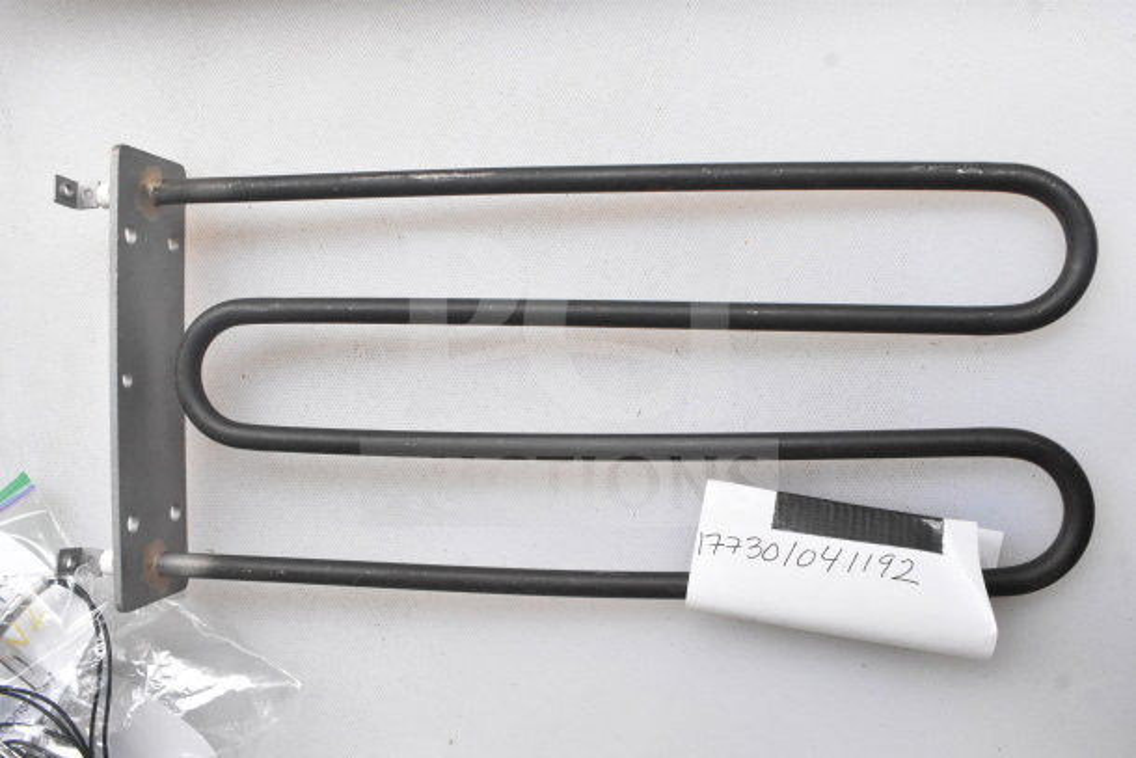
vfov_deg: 40.0
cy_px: 379
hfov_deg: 57.2
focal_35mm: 33
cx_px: 568
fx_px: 1042
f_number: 11
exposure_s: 1/500
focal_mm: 22
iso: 6400
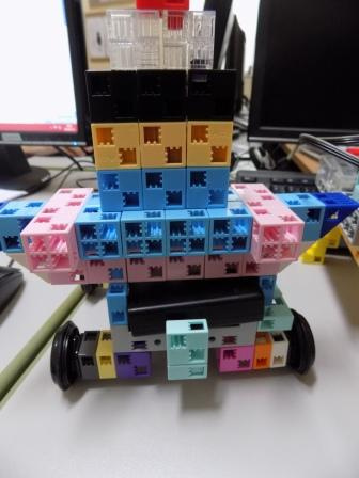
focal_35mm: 23
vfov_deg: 73.9
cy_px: 239
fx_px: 318
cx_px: 180
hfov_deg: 58.9
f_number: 3.1
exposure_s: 1/25
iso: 400
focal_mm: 4
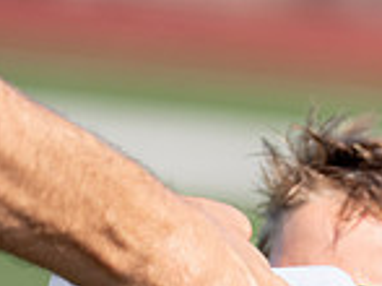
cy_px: 446
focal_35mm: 850
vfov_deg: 1.7
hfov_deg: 2.3
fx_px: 9372
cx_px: 509
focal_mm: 191
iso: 200
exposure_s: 1/2000
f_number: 2.8
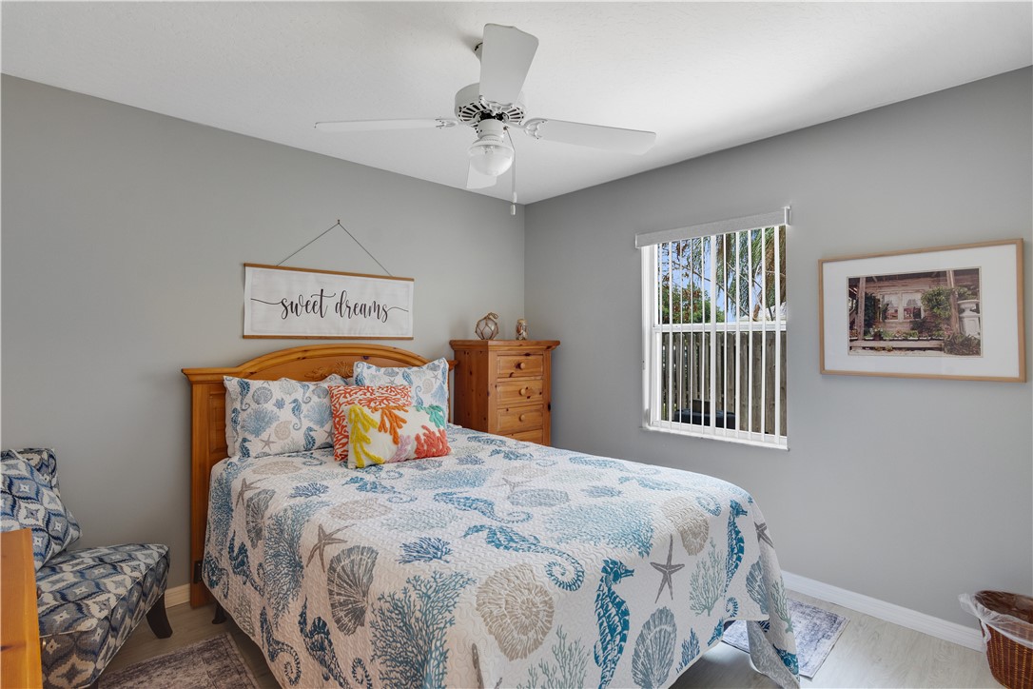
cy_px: 344
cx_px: 516
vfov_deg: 72.1
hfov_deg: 95.0
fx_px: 473
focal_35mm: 16
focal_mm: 11
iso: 320
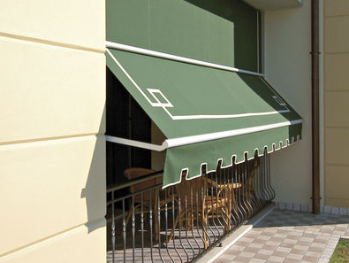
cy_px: 103
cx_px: 205
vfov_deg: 33.5
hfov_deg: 43.6
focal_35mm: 43
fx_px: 434
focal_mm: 5.6
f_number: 4.7
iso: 50
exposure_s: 1/400
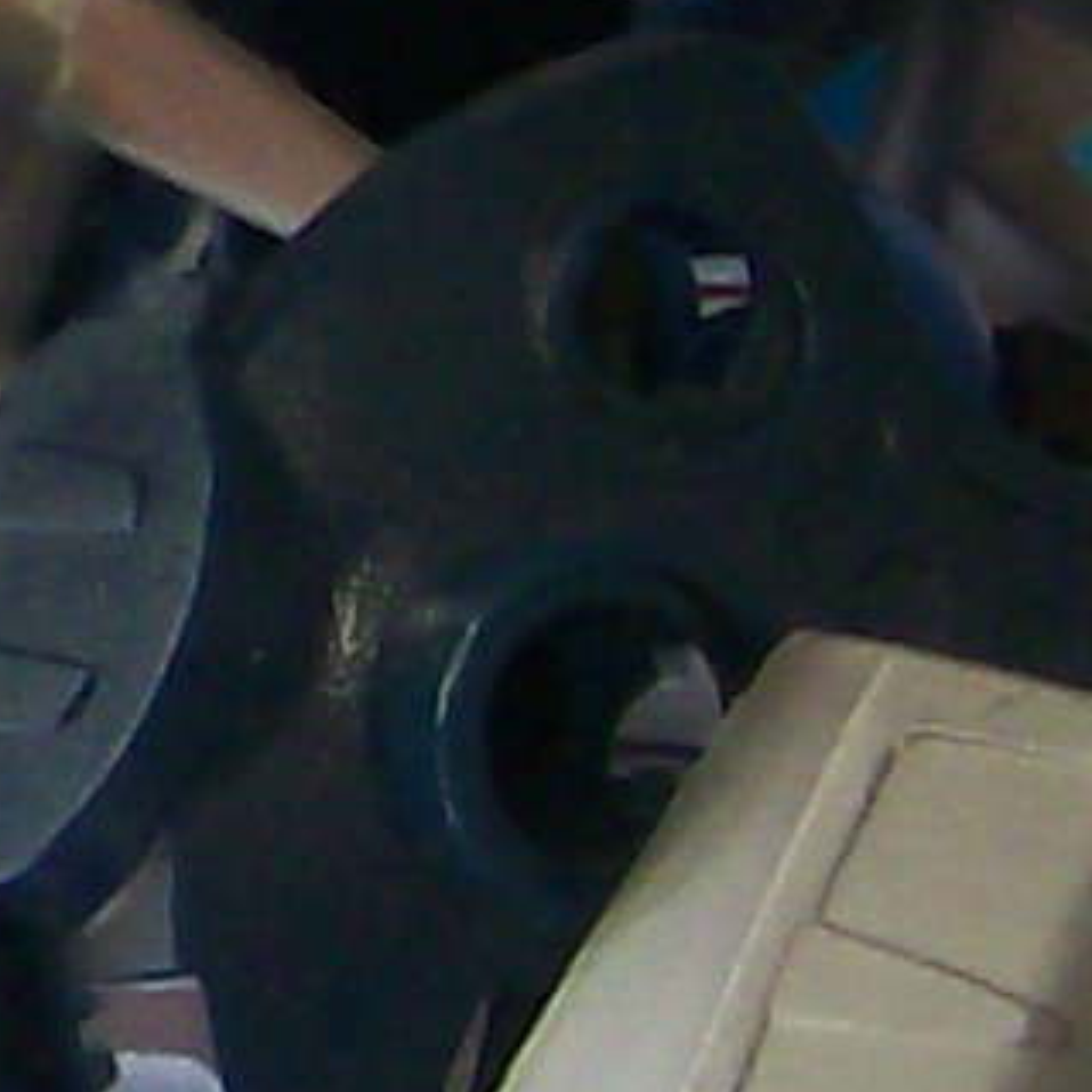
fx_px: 10921
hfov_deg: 5.5
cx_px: -1698
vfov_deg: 5.7
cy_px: -75
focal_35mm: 306
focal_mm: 6
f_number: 2.7
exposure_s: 1/33.4
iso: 80
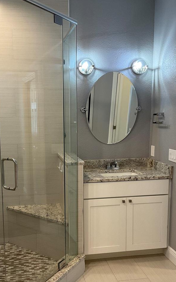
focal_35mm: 39
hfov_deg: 32.6
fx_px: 299
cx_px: 65
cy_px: 163
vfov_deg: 50.2
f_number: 1.8
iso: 100
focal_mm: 3
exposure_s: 1/60
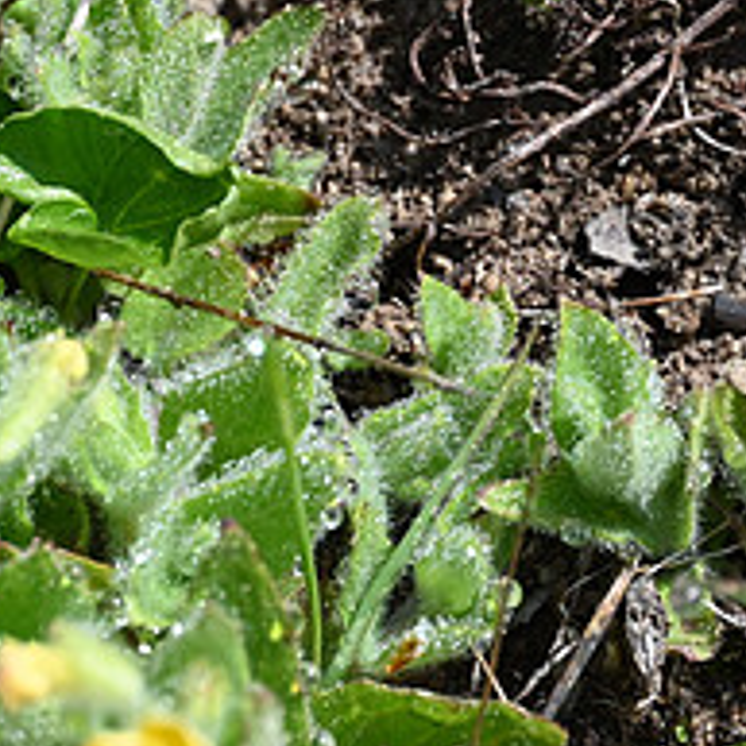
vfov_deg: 1.1
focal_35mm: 1535
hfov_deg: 1.1
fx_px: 37426
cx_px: -267
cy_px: 481
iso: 1000
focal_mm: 600
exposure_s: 1/3200
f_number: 6.3
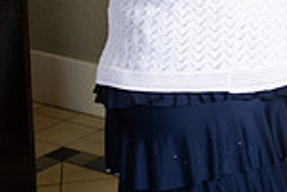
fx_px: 1069
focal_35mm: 134
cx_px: 388
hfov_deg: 14.5
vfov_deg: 9.8
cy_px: -132
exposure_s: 1/160
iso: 640
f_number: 3.5
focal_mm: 35
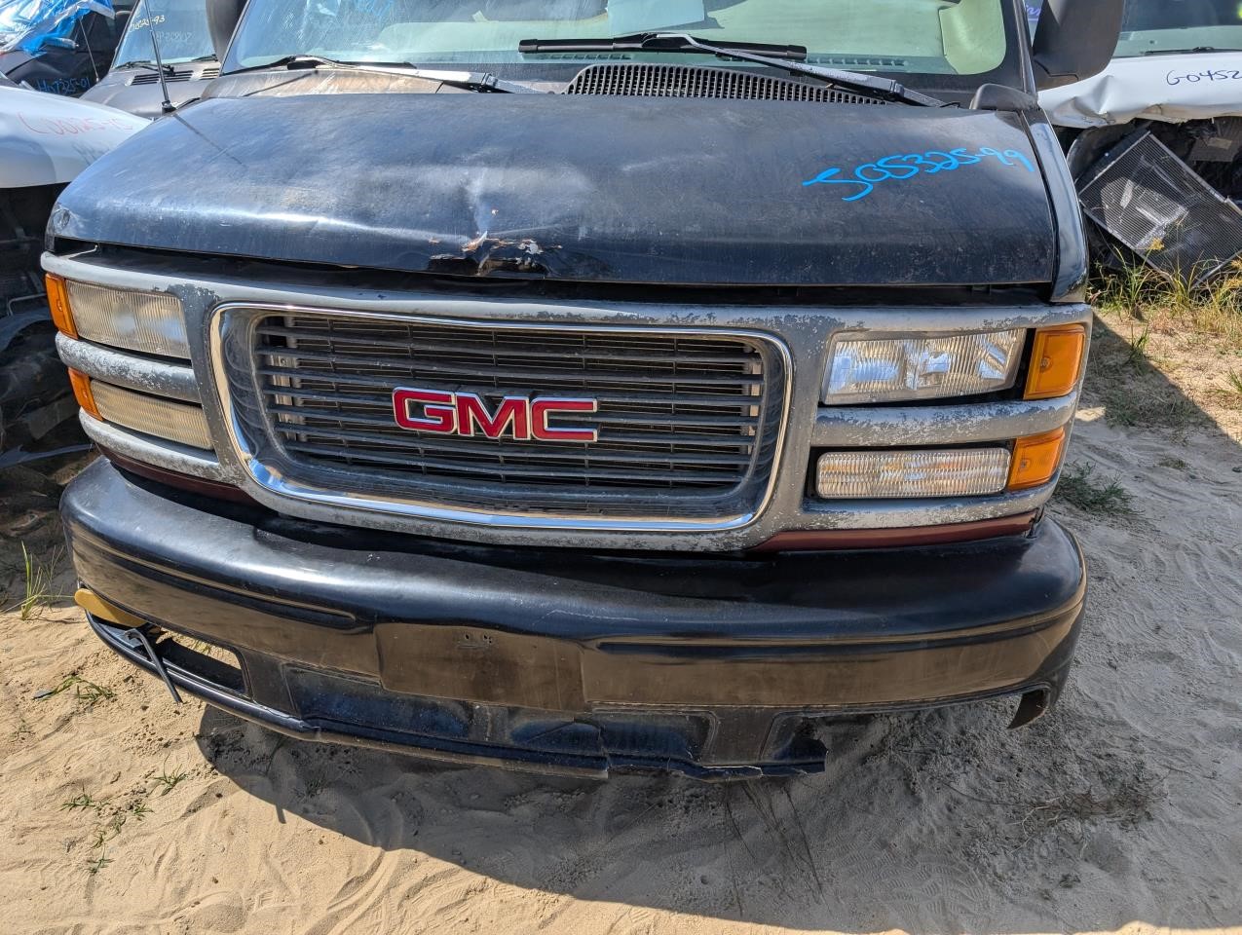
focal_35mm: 24
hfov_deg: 71.5
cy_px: 468
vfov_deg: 56.9
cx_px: 621
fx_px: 862
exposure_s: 1/1335
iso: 19
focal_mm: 6.9
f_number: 1.68
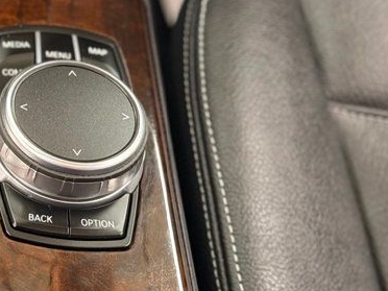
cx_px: -113
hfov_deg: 14.3
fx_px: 1480
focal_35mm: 132
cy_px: 37
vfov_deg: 11.2
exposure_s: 1/40
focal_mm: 6.76
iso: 500
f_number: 1.78
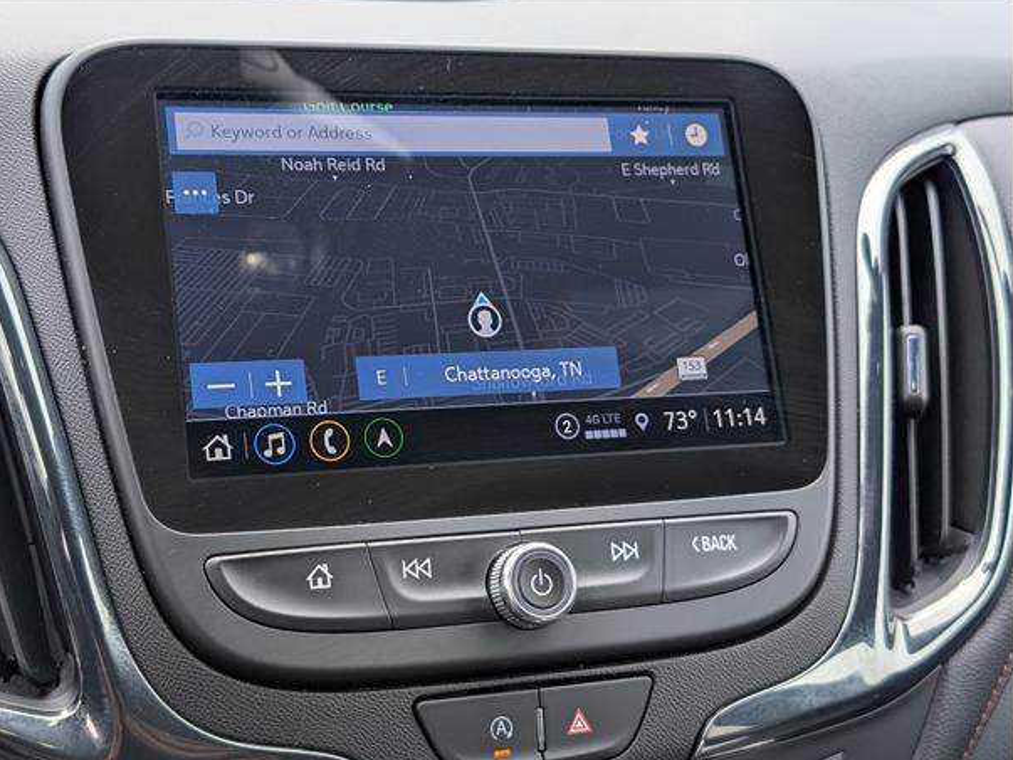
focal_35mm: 52
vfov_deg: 28.0
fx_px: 1521
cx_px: 480
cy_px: 397
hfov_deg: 36.8
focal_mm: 6.9
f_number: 1.68
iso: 28
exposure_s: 1/196
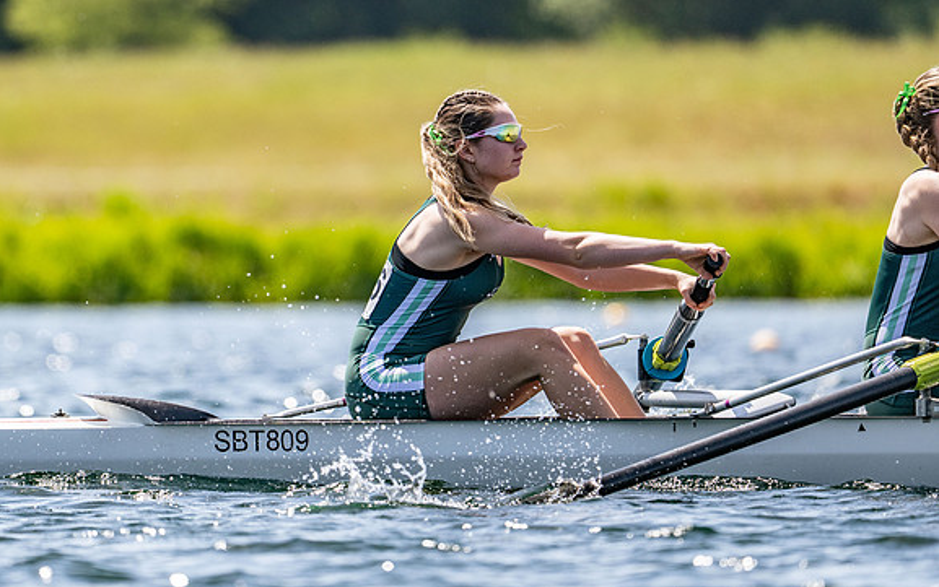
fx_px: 15717
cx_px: 469
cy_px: 275
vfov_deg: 2.1
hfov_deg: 3.4
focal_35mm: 614
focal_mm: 400
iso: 250
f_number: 4.5
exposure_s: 1/2500
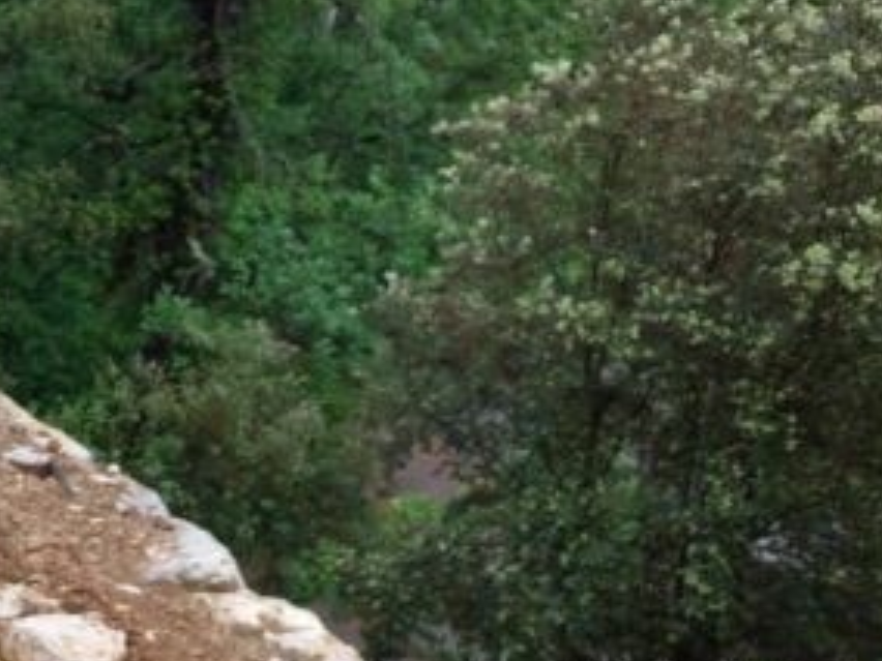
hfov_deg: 18.3
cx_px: -584
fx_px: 2293
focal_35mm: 90
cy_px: 335
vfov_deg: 16.4
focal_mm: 5.23
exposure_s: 1/232
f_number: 1.8
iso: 25
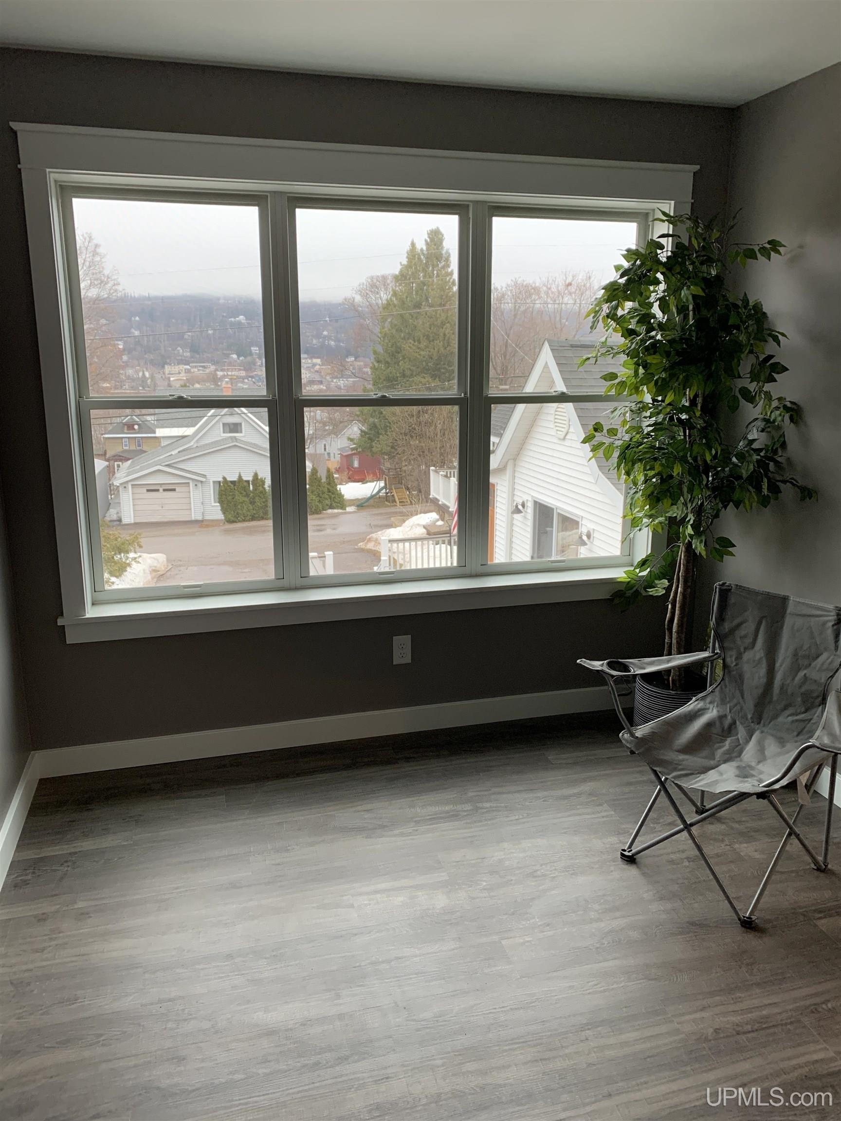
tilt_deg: -10.5
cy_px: 560
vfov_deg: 67.3
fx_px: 842
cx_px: 420
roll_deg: -2.2
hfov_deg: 53.1
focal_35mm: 26
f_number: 1.8
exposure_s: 1/110
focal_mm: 4.25
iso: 100
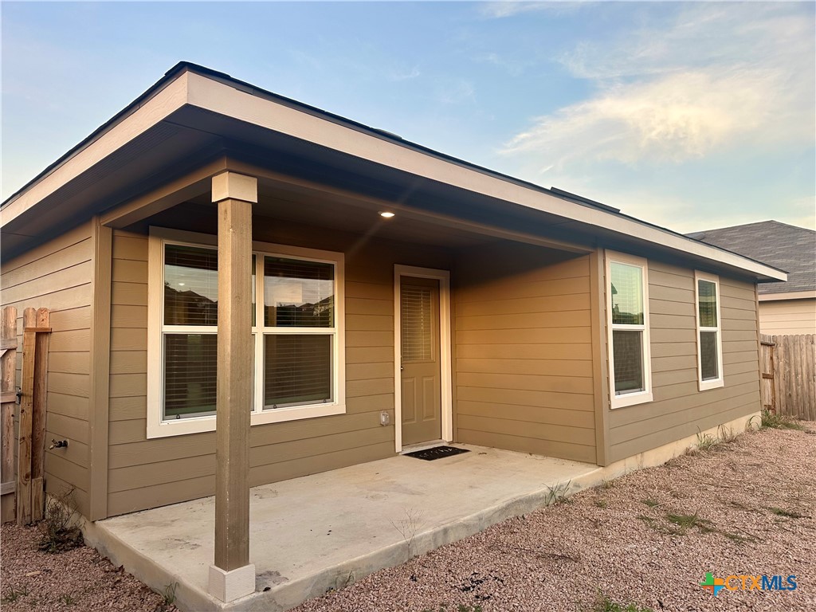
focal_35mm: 24
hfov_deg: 71.6
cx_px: 408
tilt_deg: +4.2
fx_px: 566
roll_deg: +1.3
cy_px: 306
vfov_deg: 56.8
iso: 80
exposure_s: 1/419
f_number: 1.78
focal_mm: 6.86
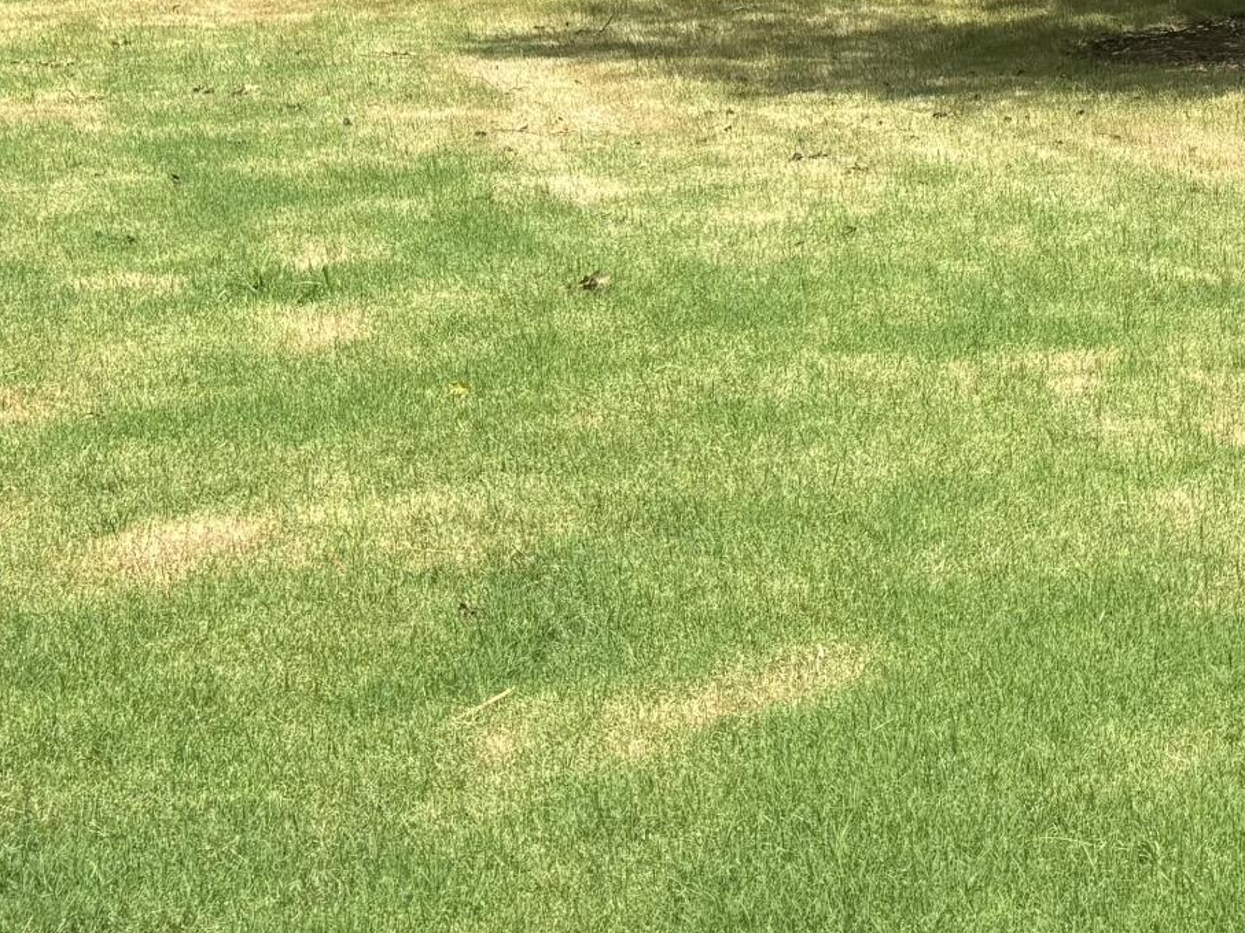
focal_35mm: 86
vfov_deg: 16.3
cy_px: -241
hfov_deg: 21.2
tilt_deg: -5.1
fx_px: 3093
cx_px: 1484
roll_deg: +2.2
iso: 50
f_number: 1.6
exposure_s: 1/1295
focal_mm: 5.96
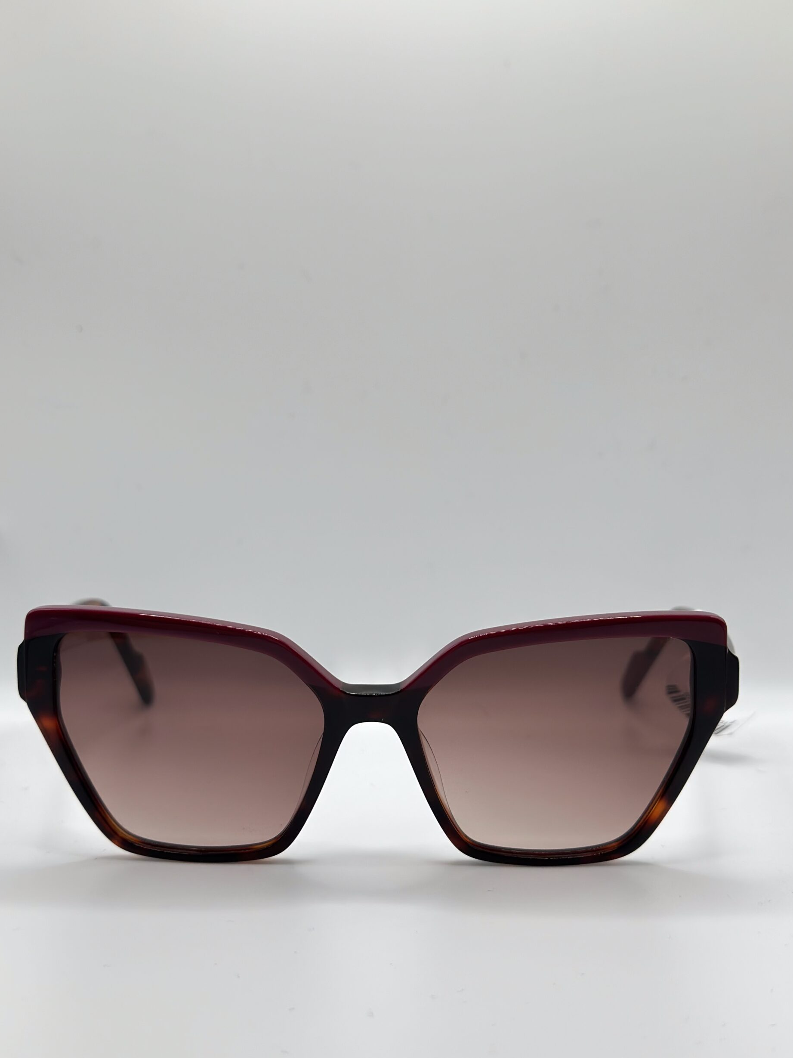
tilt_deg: -26.9
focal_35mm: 50
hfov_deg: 29.1
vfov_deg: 38.2
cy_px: 530
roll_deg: -0.2
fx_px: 1527
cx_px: 393
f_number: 1.78
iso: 80
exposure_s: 1/535
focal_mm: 6.86
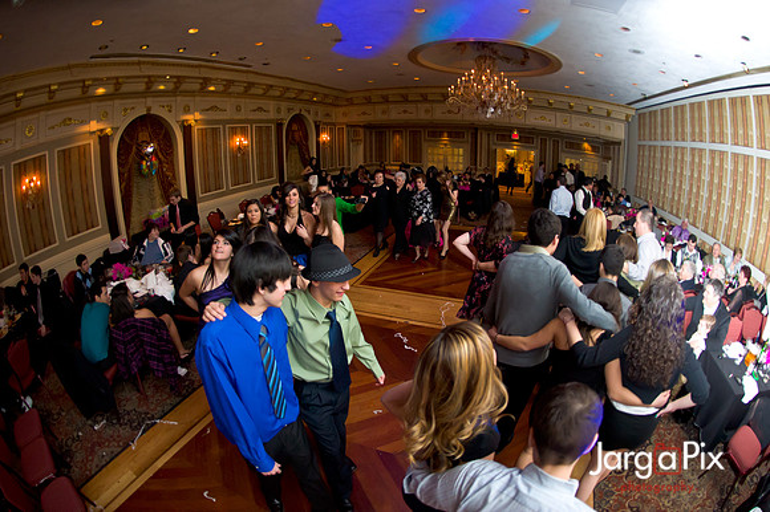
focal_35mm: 16
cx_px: 385
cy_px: 256
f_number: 3.2
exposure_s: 1/160
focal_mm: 16
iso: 3200
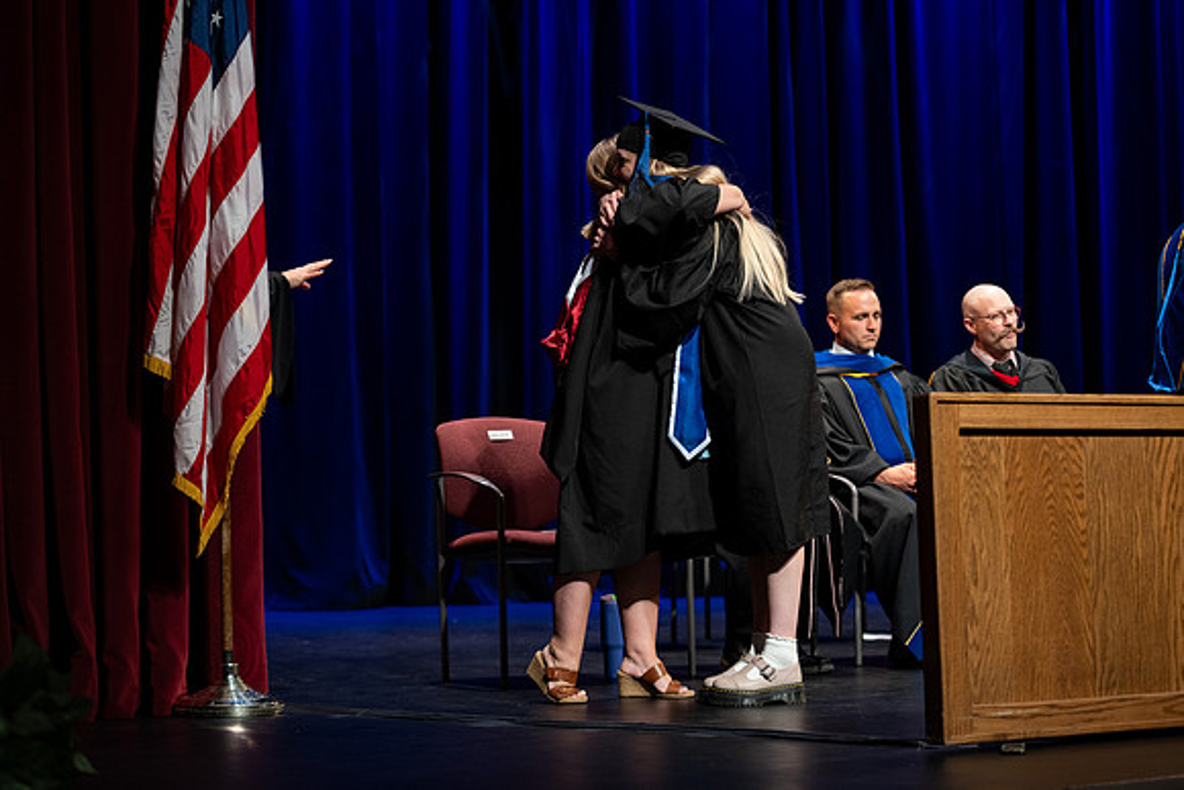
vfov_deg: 19.5
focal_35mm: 70
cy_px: 395
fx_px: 2303
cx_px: 592
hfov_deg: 28.8
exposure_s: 1/250
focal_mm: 70
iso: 500
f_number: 2.8
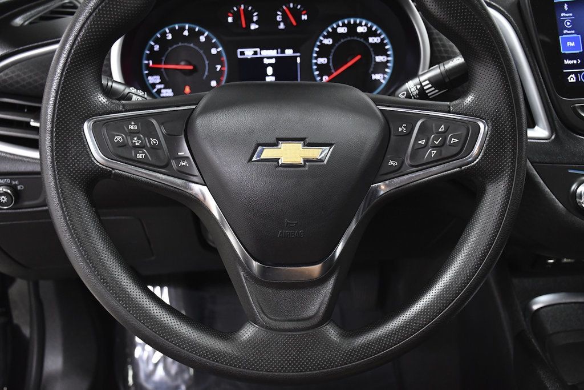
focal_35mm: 36
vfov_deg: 36.9
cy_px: 195
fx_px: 584
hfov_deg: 53.1
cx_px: 292
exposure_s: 1/125
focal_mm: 24
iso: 2500
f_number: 4.5
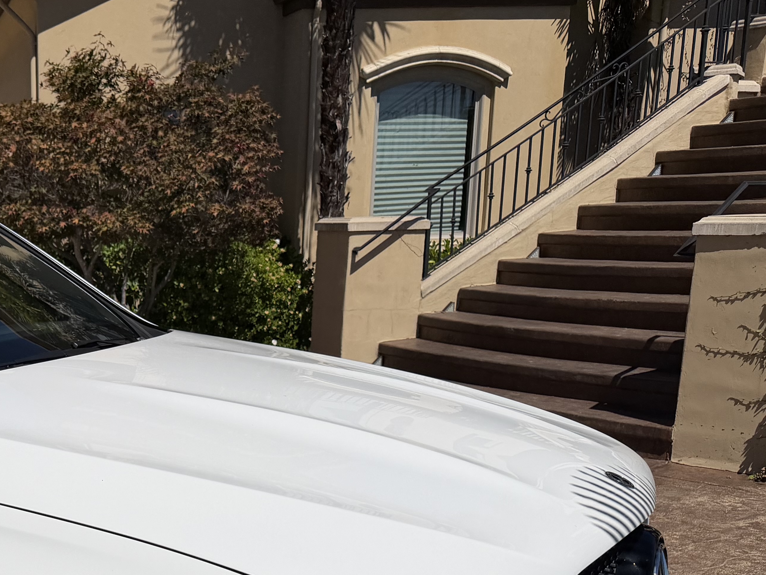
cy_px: 533
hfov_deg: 32.8
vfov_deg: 26.5
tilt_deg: -14.3
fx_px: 1173
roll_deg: +1.7
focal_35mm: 53
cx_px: -20
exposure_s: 1/22727
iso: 100
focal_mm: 6.76
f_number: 1.78
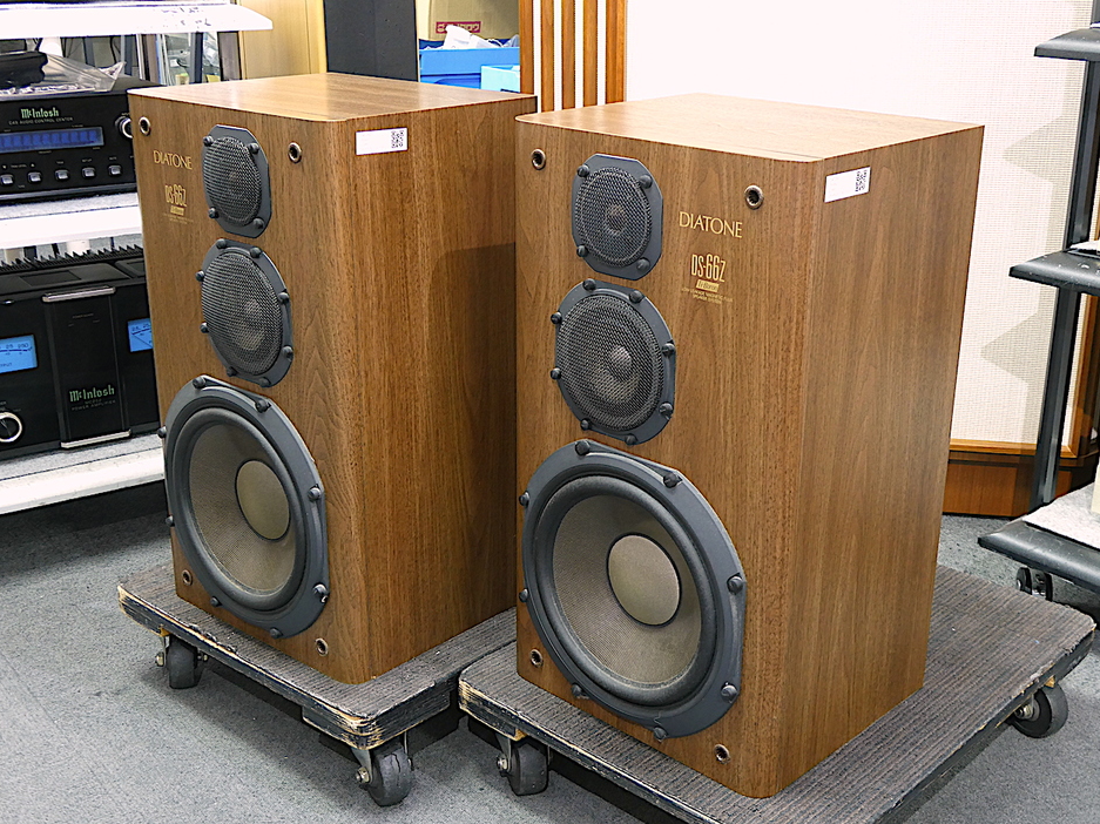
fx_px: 1302
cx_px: 544
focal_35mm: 41
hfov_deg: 45.8
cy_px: 419
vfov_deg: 35.1
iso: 200
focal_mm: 7.2
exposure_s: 1/2
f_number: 3.8
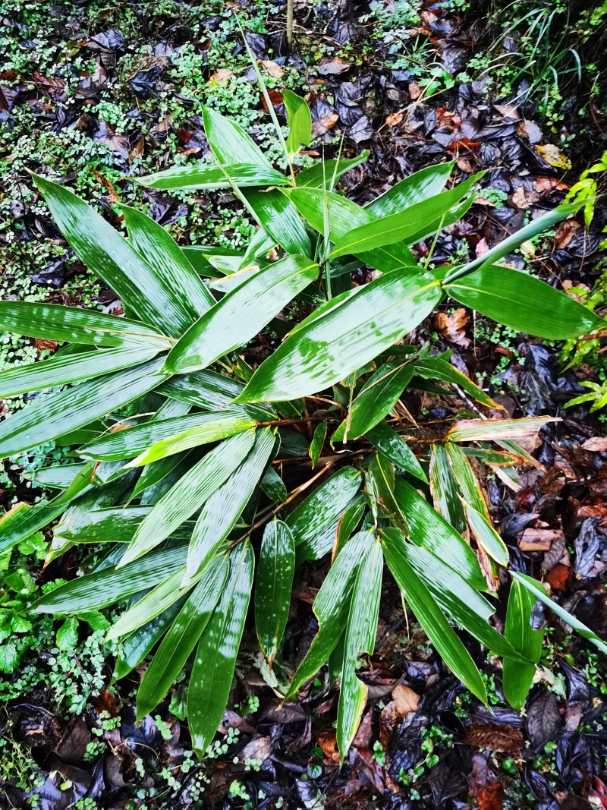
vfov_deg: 65.3
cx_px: 304
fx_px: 631
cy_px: 405
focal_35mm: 27
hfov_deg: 51.3
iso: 640
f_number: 1.6
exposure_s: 1/25
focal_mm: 5.56
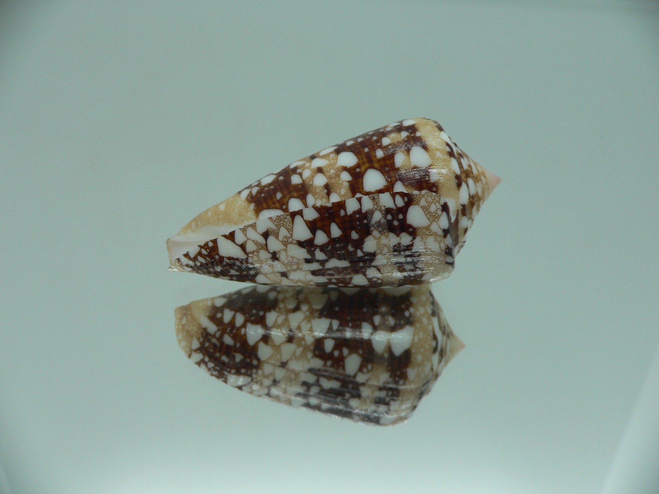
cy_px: 247
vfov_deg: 40.7
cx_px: 330
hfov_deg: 52.6
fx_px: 666
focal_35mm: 35
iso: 80
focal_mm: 4.6
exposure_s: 1/60
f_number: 2.8
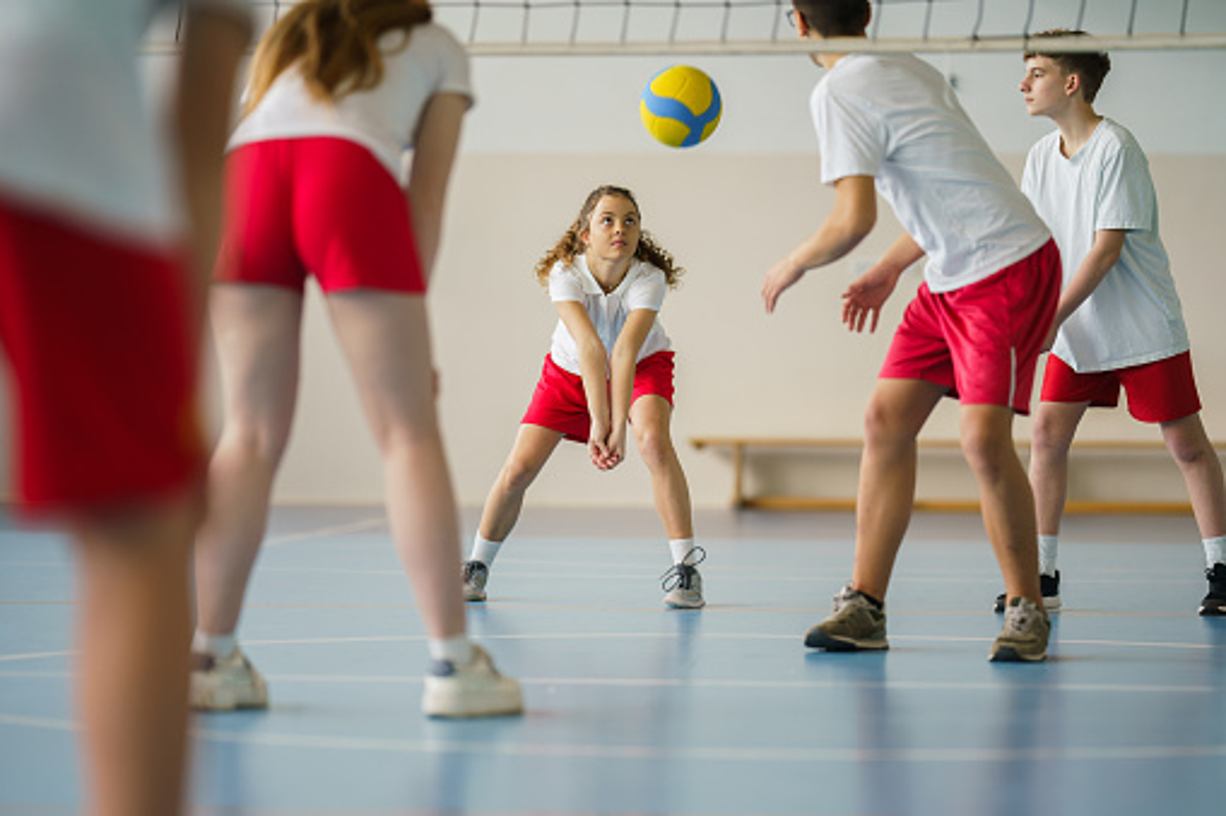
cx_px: 613
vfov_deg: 10.2
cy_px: 408
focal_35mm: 135
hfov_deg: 15.2
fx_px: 4596
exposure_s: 1/500
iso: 200
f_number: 1.8
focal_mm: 135
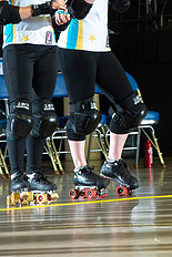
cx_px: 295
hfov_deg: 3.1
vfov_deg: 4.7
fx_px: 3127
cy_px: 48
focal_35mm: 437
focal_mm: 175
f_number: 9
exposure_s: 1/160
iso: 1600
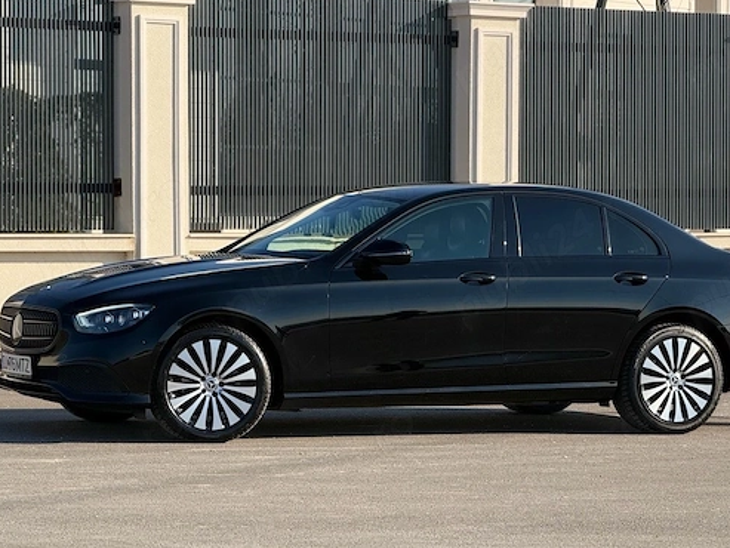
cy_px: 258
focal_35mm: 146
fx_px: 3080
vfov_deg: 10.2
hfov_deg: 13.5
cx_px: 378
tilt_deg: -1.1
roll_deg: -0.3
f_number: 2.8
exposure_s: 1/951
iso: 64
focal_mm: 15.66
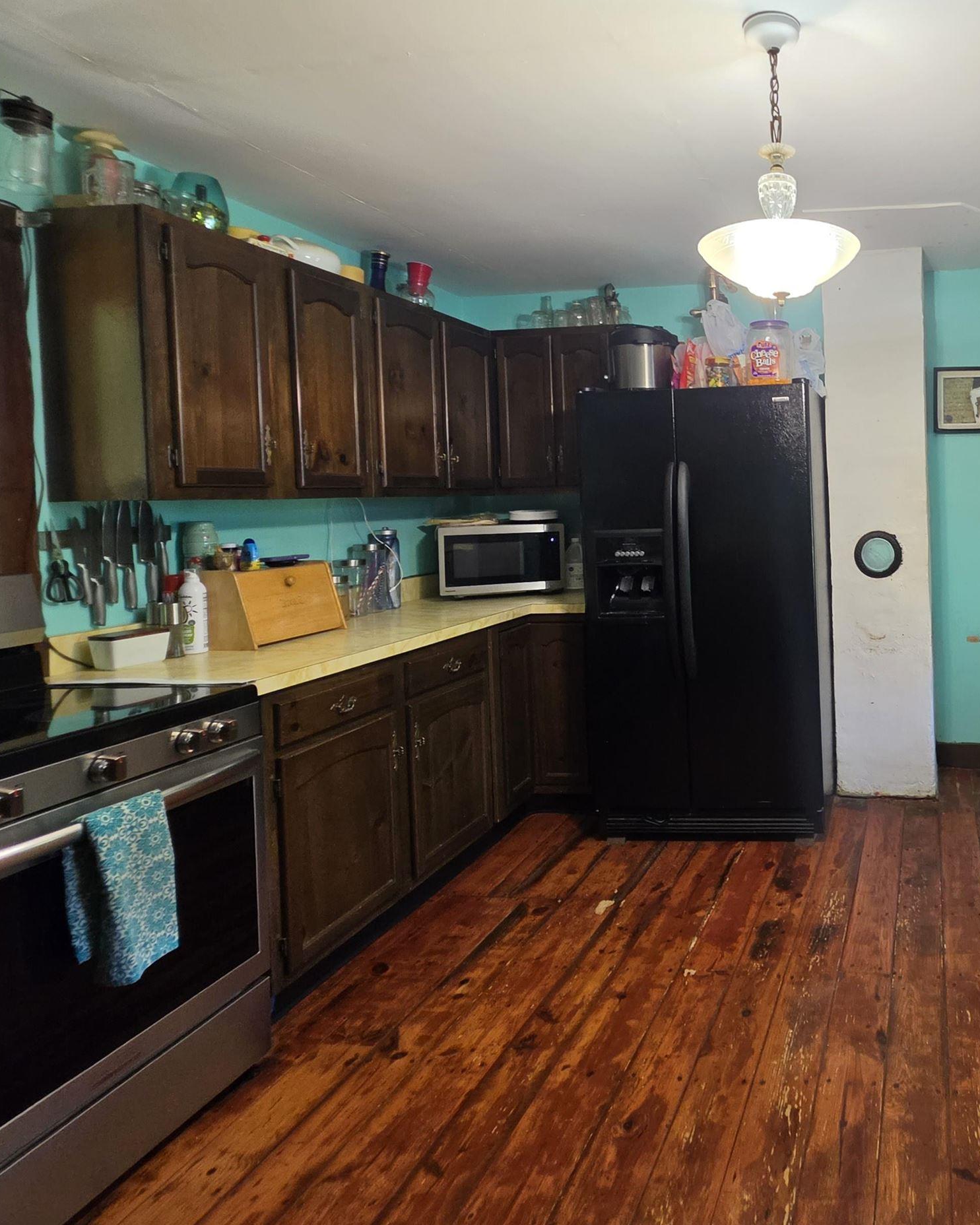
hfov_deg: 57.8
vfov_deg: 77.0
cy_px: 507
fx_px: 761
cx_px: 851
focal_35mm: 21
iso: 160
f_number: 1.9
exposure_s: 1/60
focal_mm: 2.2
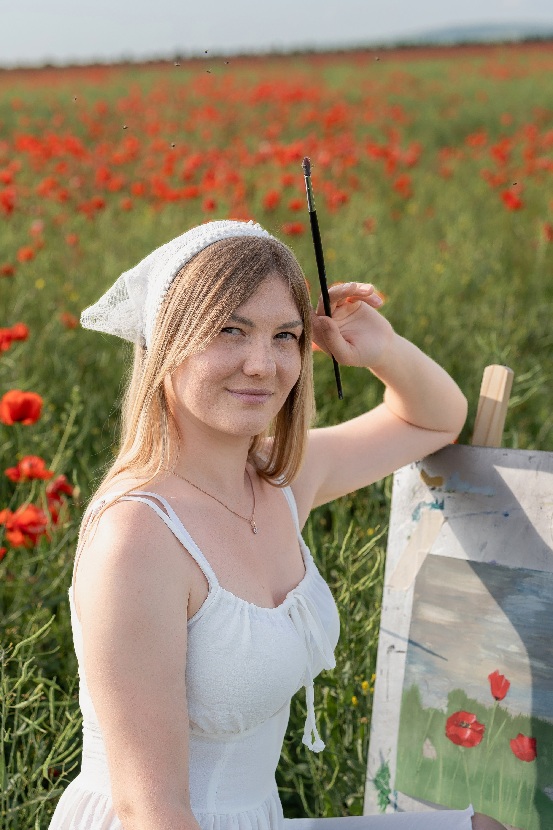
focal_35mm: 70
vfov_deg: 28.8
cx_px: 276
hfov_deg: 19.5
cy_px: 415
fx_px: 1613
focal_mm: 47
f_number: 3.2
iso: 100
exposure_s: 1/800
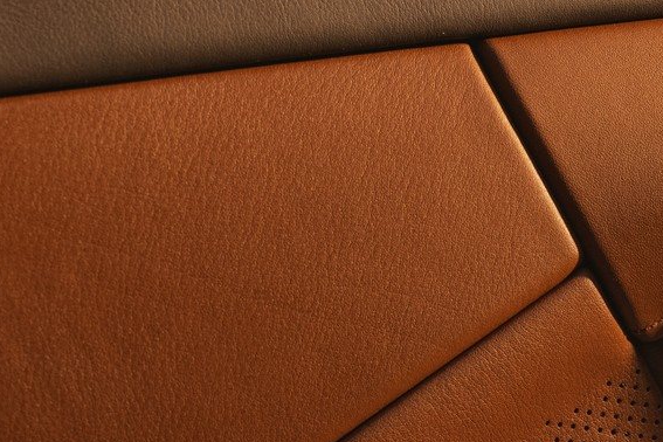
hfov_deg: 10.9
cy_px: 587
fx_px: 3407
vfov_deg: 7.3
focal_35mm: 185
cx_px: 819
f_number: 9
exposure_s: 1/125
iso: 1600
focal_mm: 80
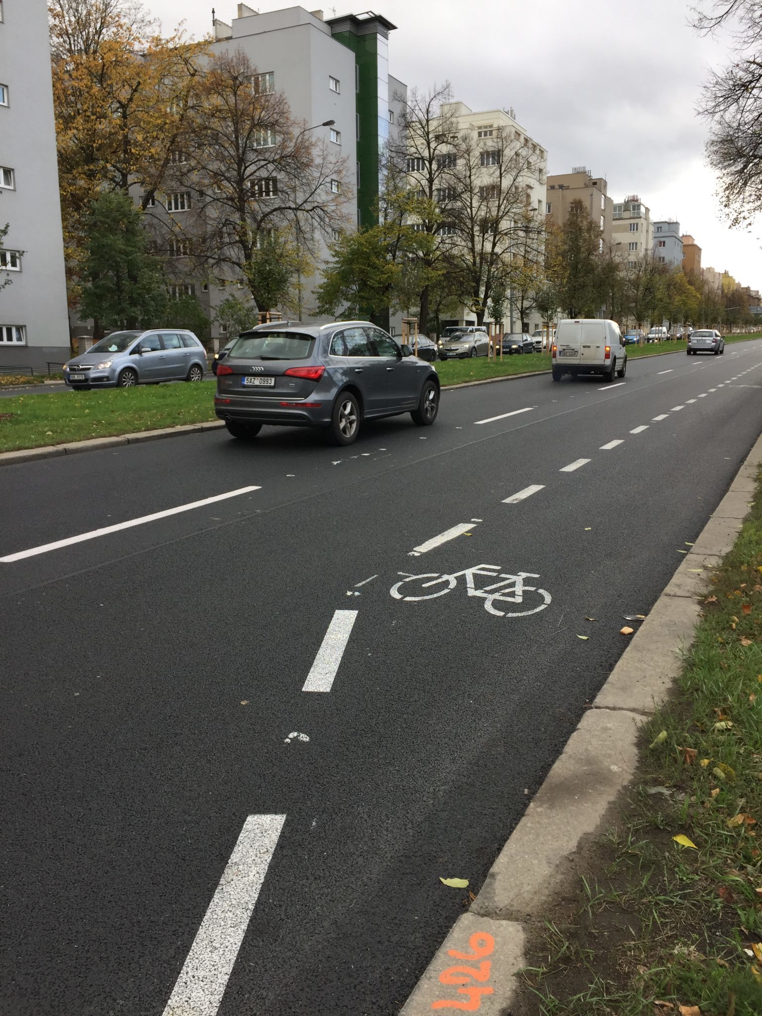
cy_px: 508
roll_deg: +0.0
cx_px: 381
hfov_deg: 48.2
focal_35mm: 29
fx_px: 851
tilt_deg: -8.1
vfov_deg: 61.7
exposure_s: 1/520
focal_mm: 4.15
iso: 32
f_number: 2.2
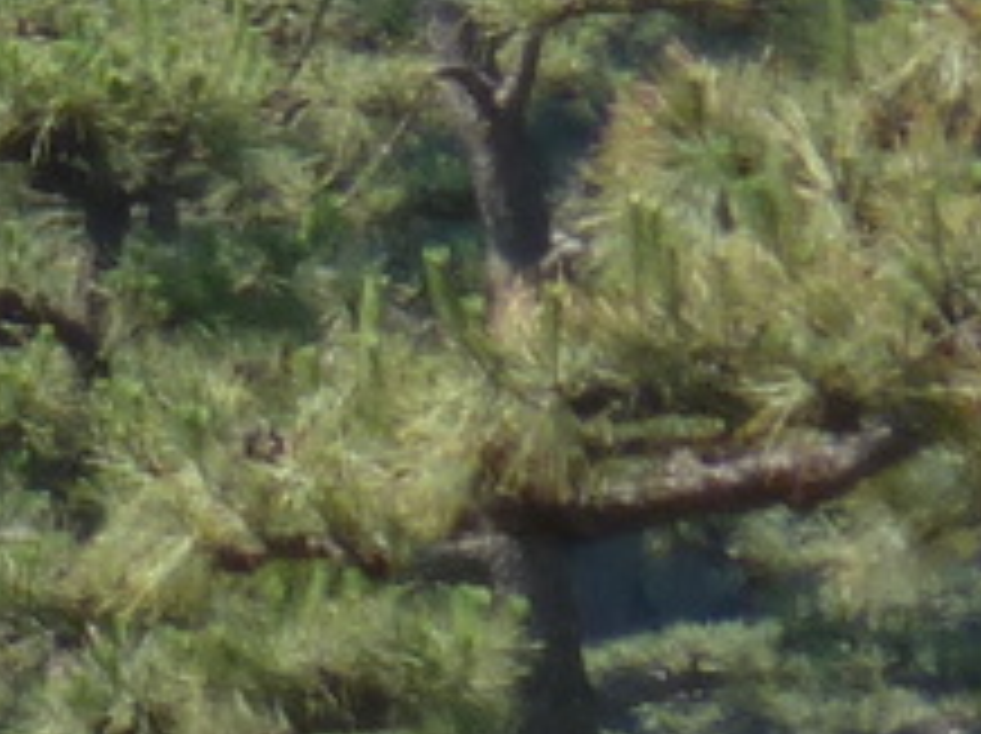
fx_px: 62392
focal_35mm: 2204
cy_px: -378
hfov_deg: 0.9
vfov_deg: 0.7
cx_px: -1161
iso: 80
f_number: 4.9
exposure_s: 1/200
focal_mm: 49.2
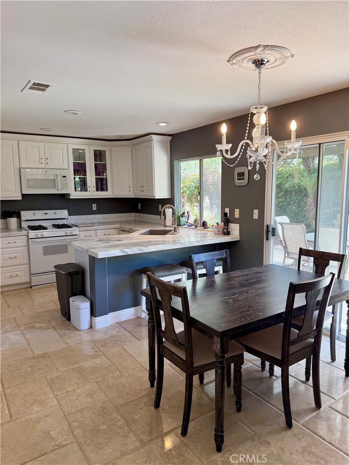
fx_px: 323
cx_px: 174
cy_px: 232
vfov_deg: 71.6
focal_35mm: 24
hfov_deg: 56.8
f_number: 1.78
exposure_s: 1/120
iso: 100
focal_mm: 6.76
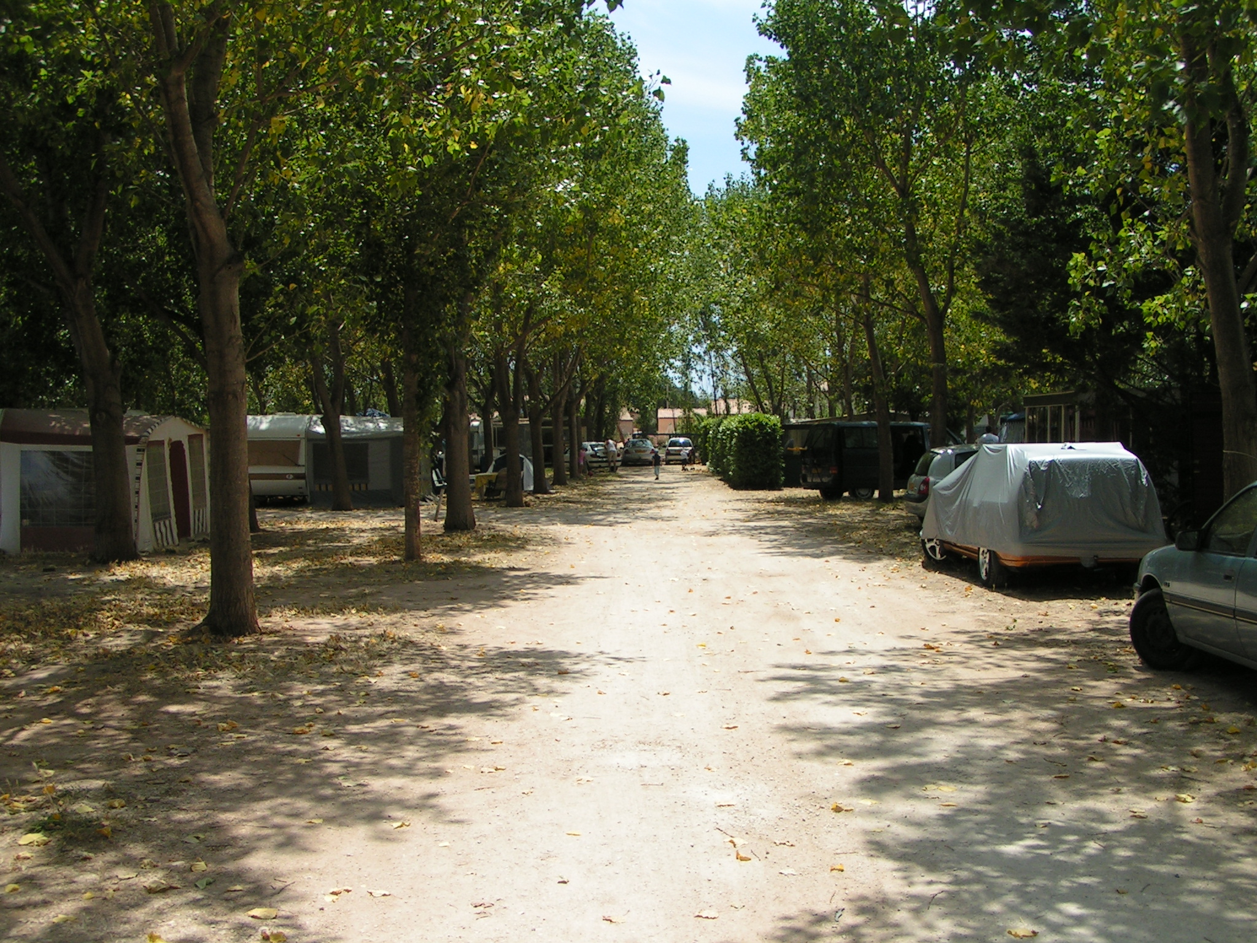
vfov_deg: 37.7
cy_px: 472
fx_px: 1380
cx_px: 628
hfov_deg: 49.0
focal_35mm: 38
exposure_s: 1/400
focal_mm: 5.8
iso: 50
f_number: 5.6
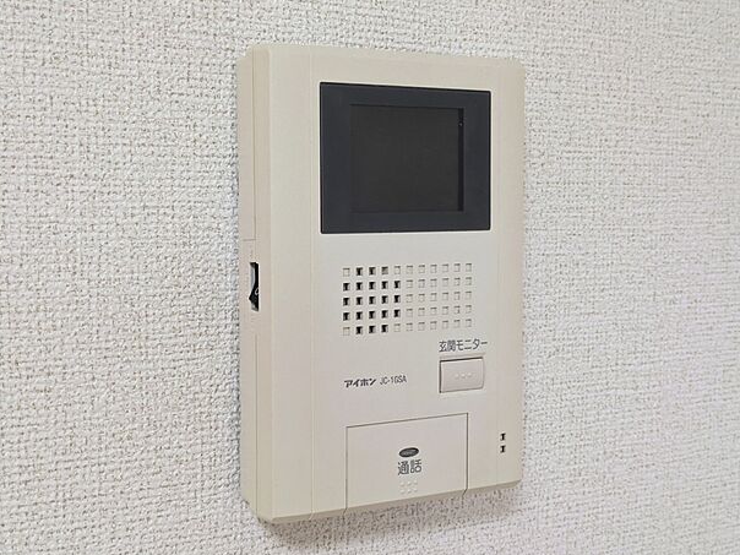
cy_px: 273
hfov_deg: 35.5
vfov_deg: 27.0
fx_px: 1154
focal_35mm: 54
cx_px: 388
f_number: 1.89
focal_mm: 5.43
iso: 630
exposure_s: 1/120
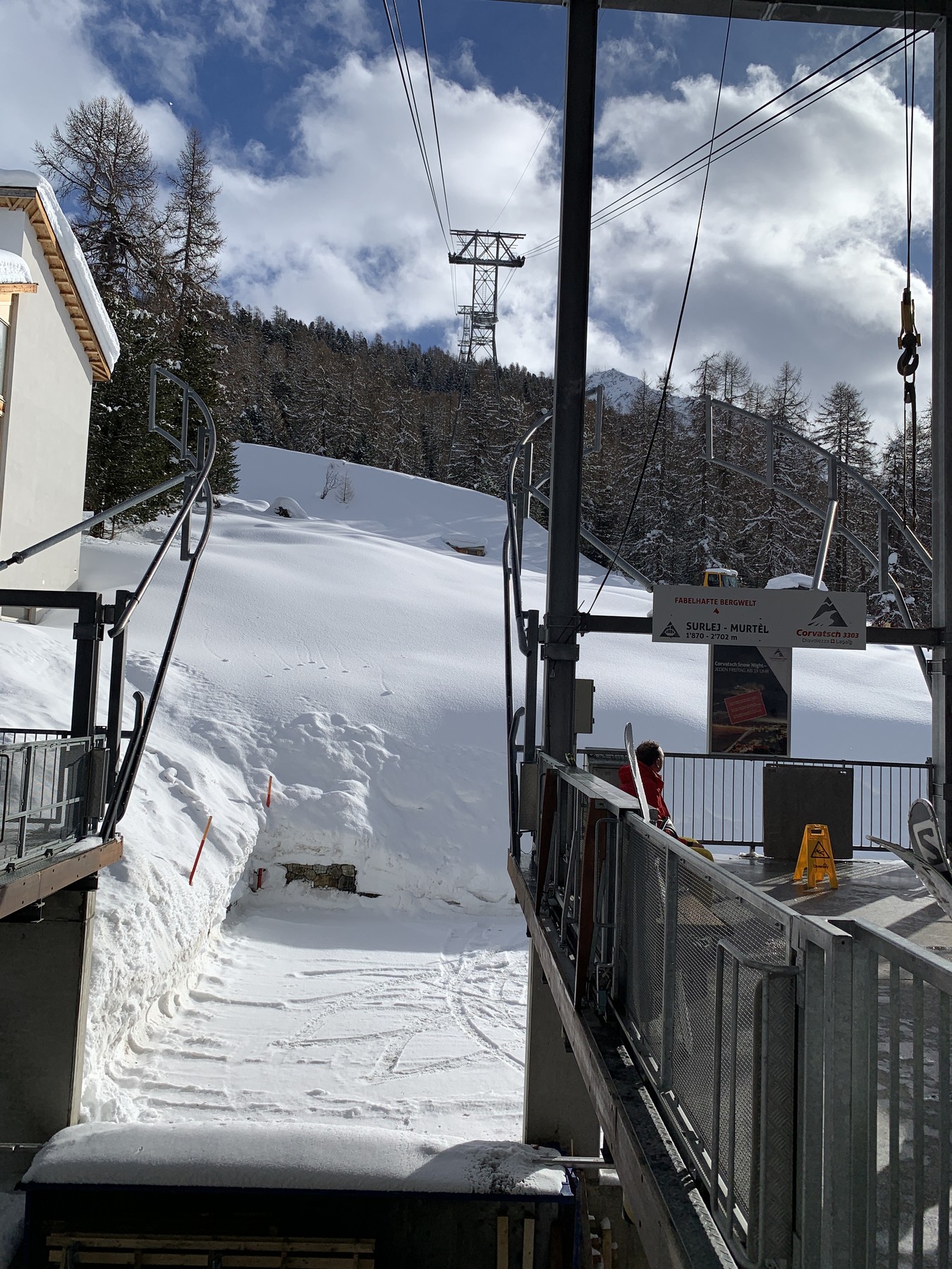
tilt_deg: +5.4
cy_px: 634
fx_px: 953
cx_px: 476
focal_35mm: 26
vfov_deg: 67.3
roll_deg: -1.8
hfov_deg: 53.1
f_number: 1.8
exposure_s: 1/6061
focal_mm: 4.25
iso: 25
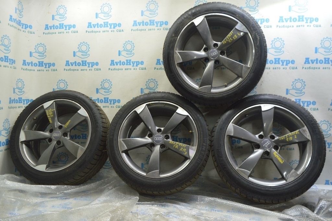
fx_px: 290
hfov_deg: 59.5
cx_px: 166
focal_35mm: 32
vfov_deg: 41.6
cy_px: 110
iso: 400
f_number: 5.6
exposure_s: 1/20
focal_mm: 21
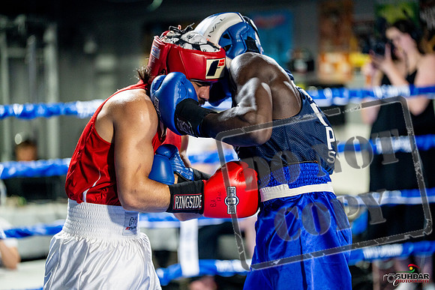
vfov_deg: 12.7
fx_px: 1305
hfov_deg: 18.9
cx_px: 218
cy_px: 145
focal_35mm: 108
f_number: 2
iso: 4000
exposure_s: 1/800
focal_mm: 108
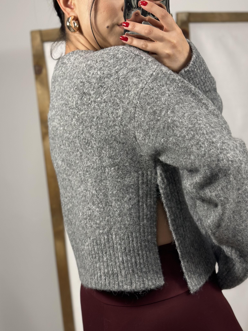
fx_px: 573
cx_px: 114
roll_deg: +6.2
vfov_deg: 32.2
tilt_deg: -29.0
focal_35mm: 60
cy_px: 178
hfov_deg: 24.4
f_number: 1.78
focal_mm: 6.86
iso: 100
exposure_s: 1/100
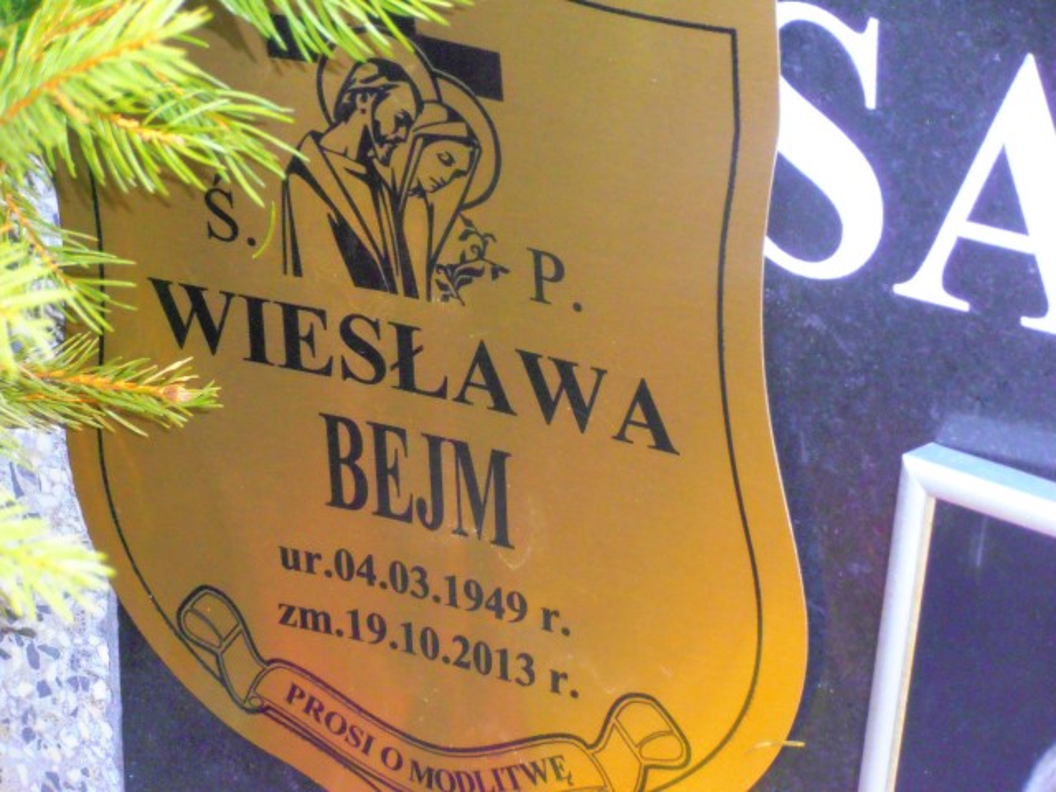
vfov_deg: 8.9
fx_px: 5064
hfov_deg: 11.9
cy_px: 396
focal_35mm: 166
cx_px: 528
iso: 800
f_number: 5.9
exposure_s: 1/100
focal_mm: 29.44
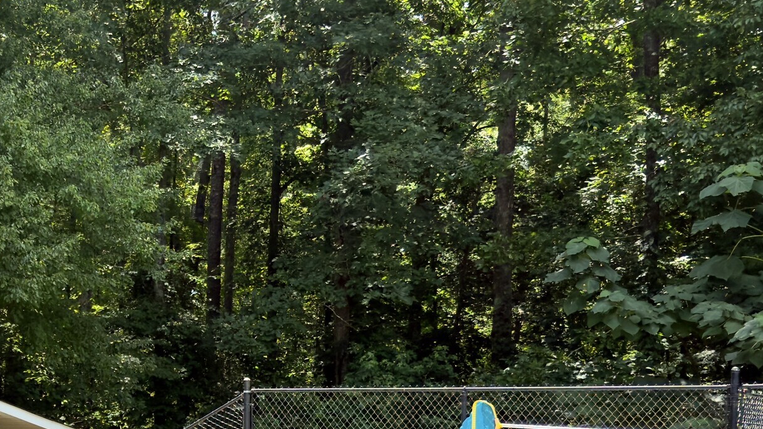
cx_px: -45
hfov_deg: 25.8
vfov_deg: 15.5
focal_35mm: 77
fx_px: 1558
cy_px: 397
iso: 64
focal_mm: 6.76
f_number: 1.78
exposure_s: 1/2545
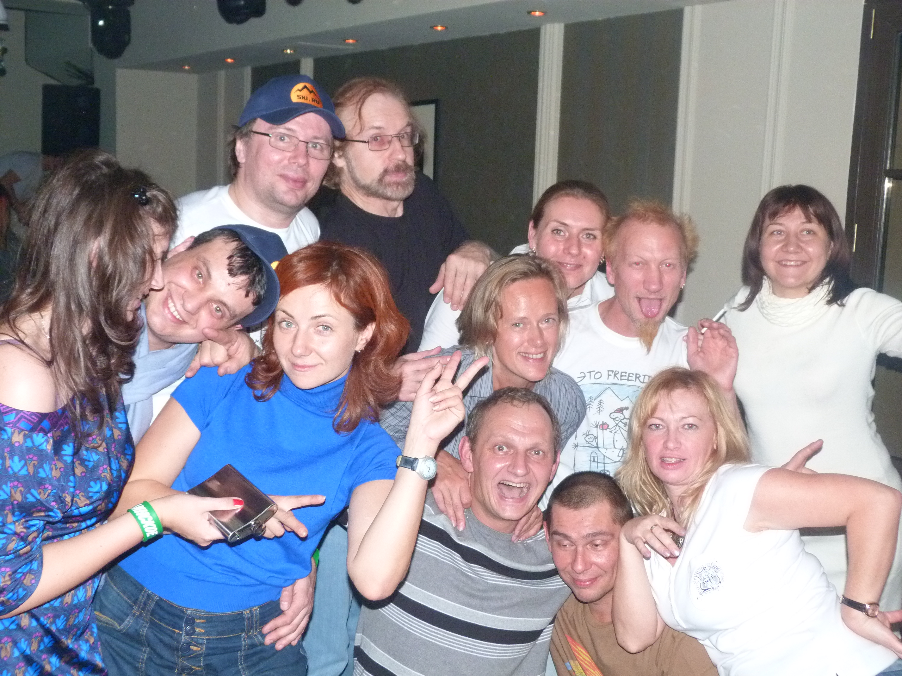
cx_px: 451
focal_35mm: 43
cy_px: 338
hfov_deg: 43.9
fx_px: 1120
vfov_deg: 33.6
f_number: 3.2
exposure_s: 1/60
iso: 320
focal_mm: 7.8
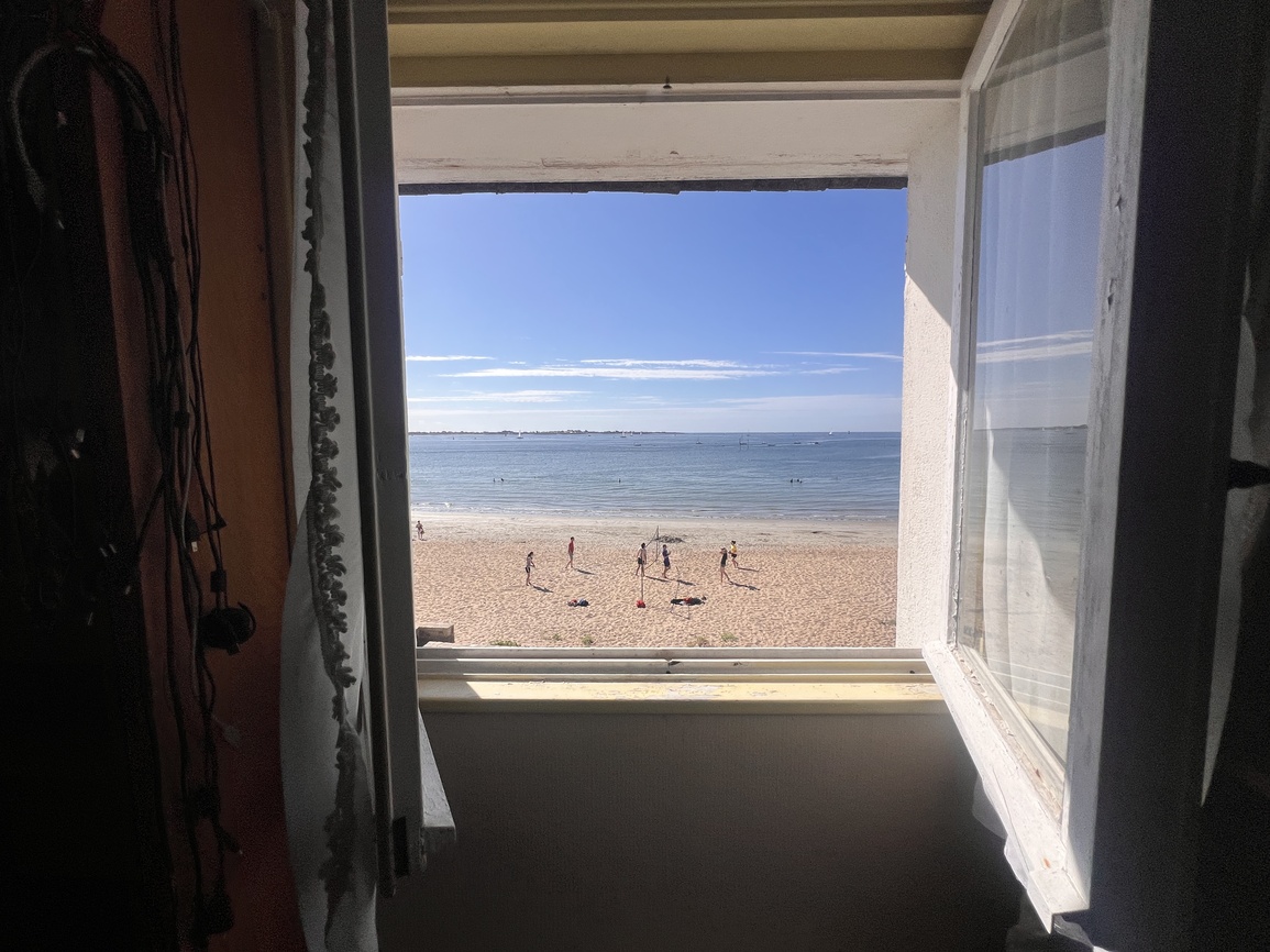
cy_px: 476
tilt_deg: -7.7
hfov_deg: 106.2
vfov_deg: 89.9
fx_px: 477
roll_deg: -1.0
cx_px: 635
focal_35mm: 13
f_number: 1.8
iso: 40
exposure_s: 1/4785
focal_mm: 1.57
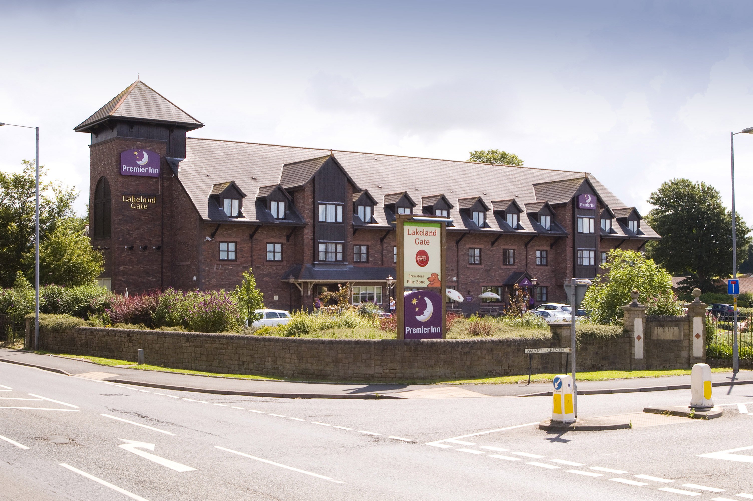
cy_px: 250
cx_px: 376
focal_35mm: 51
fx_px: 1066
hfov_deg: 38.9
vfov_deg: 26.4
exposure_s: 1/125
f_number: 13
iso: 200
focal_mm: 34
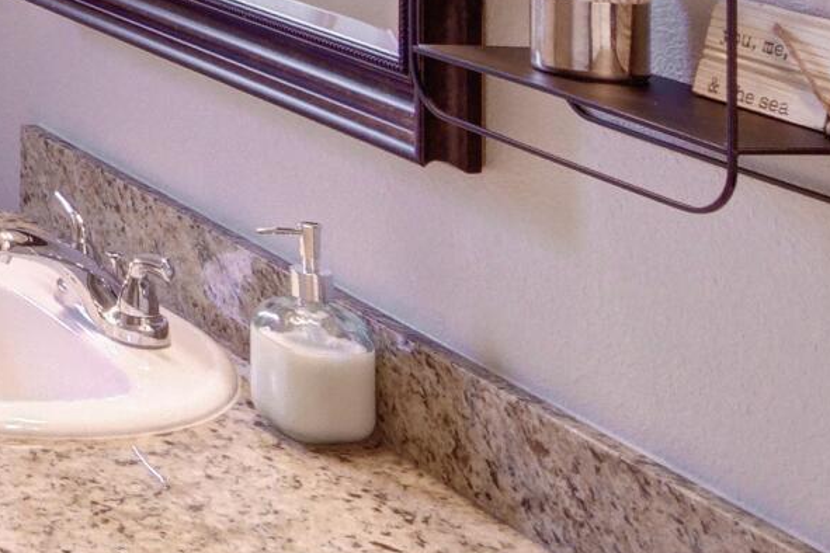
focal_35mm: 84
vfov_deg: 14.5
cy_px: -420
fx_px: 1926
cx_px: -913
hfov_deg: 16.8
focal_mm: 11
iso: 400
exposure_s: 1/30
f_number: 9
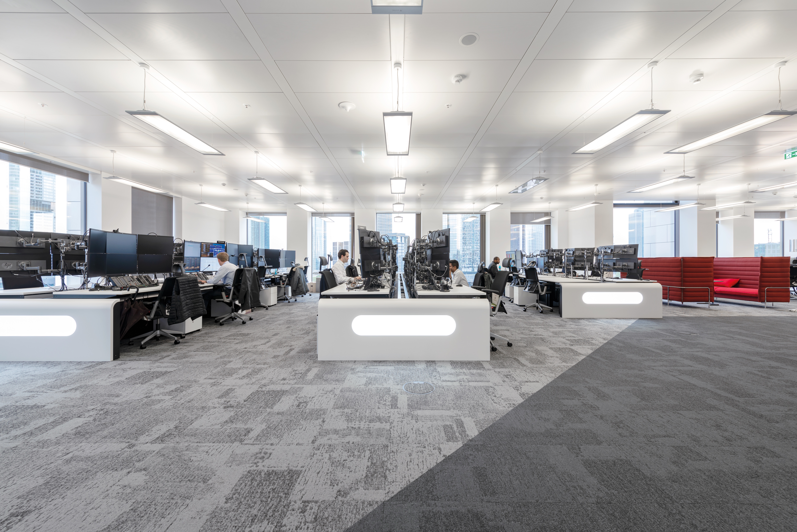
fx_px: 310
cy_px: 266
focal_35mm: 14
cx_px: 398
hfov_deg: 104.2
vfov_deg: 81.2
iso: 100
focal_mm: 14
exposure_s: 1/3
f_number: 8
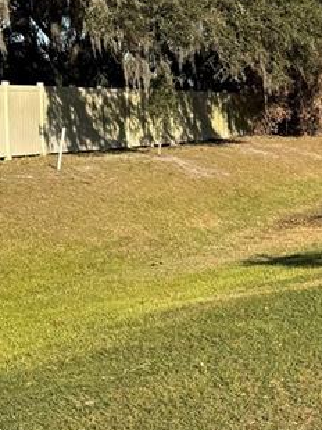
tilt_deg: -7.8
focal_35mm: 93
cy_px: 307
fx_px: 1155
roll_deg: -3.3
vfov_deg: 21.0
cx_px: 487
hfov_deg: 14.7
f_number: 1.78
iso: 80
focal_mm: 6.76
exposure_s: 1/3597
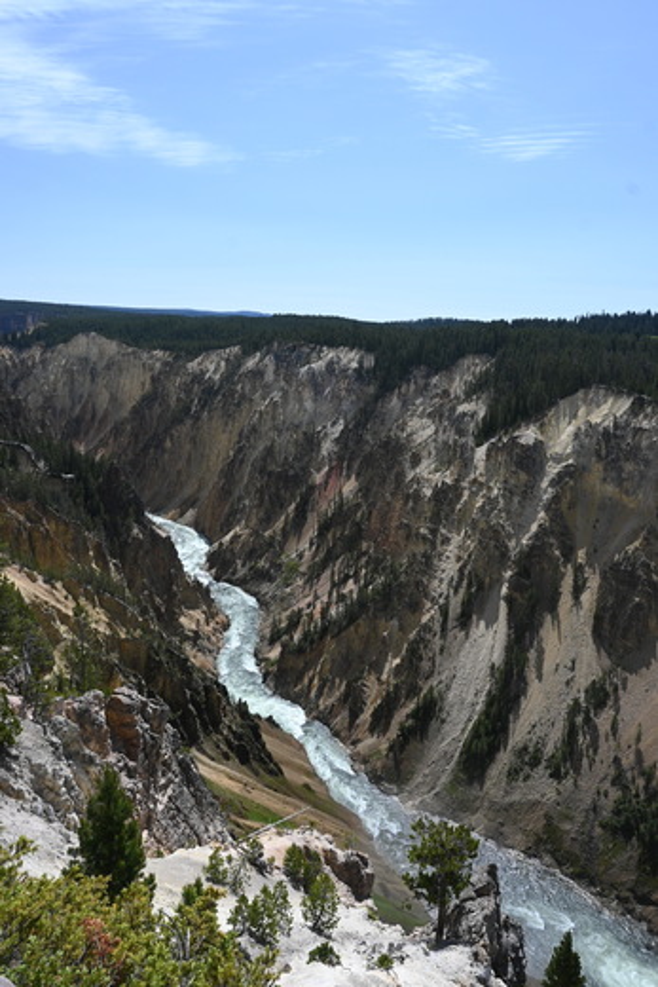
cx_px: 329
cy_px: 494
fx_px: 658
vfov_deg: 73.7
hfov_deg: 53.2
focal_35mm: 24
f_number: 9
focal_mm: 16
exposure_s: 1/250
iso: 100
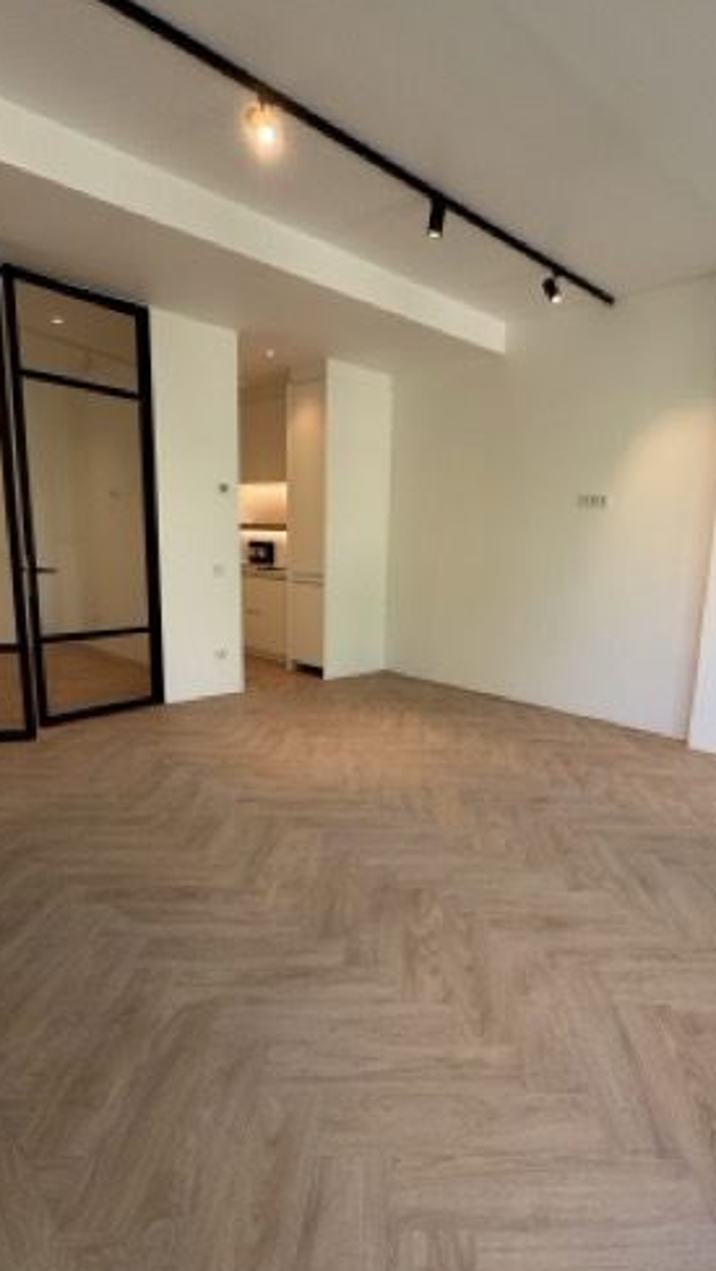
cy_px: 680
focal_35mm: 20
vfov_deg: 86.5
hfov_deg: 55.4
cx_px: 443
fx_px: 674
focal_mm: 2.22
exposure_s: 1/99
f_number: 2.2
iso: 80
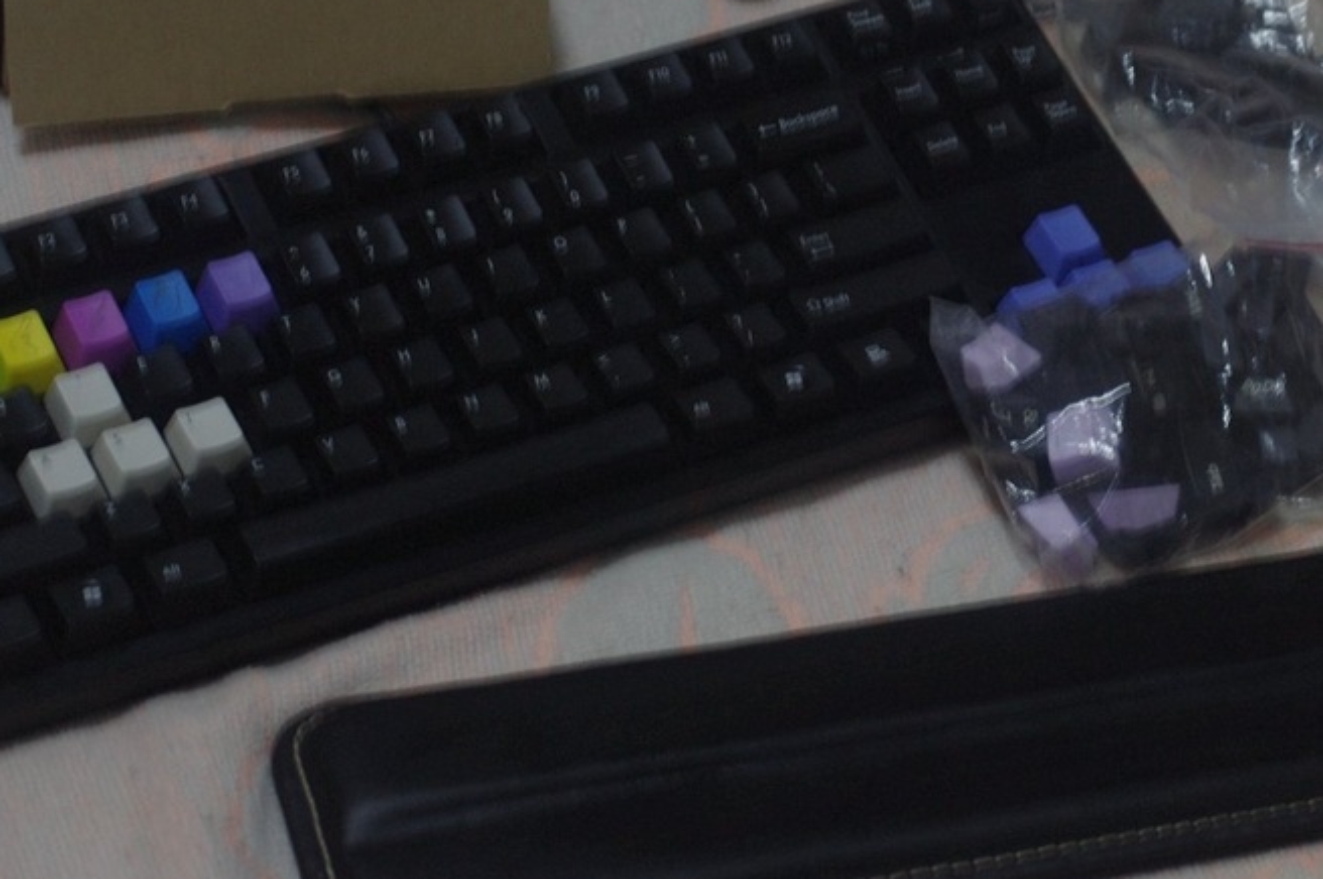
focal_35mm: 117
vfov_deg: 11.7
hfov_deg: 17.4
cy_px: 208
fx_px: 4295
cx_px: 1025
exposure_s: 1/10
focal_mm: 50
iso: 800
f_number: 4
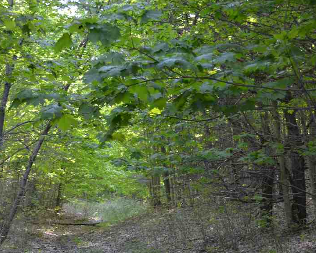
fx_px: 720
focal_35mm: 77
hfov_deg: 24.7
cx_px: 118
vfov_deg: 19.9
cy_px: 160
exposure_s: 1/60
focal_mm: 30
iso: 500
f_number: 4.5
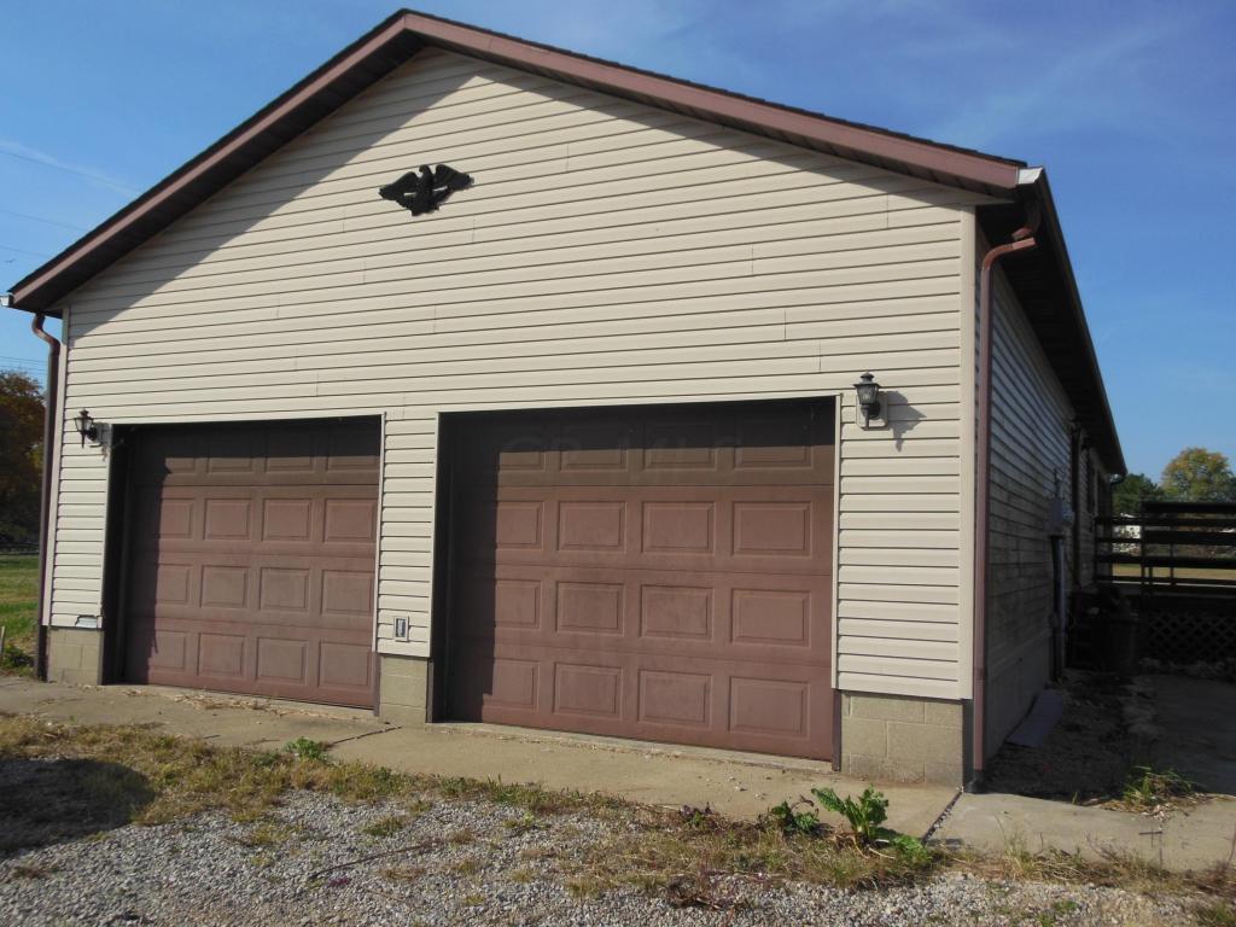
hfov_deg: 61.7
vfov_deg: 48.2
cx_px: 618
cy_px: 464
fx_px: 1035
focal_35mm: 29
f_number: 6.7
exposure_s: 1/640
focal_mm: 5.2
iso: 125
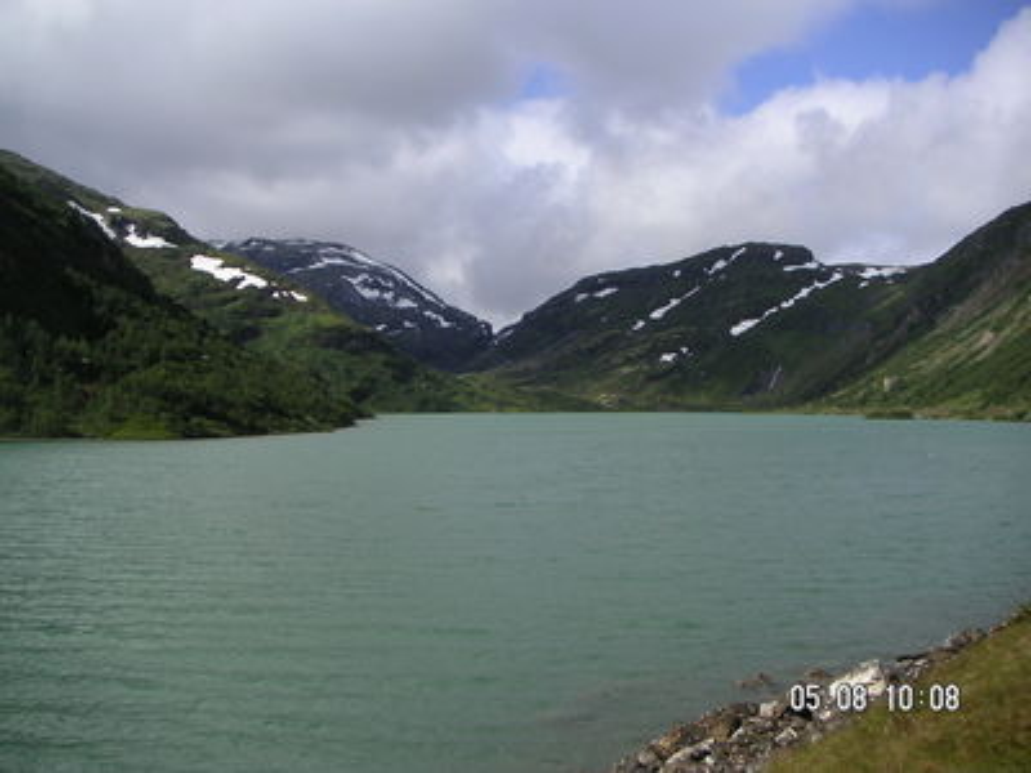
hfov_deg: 50.1
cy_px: 386
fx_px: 1102
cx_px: 516
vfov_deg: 38.7
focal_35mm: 37
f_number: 6.7
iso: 50
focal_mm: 5.7
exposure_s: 1/180
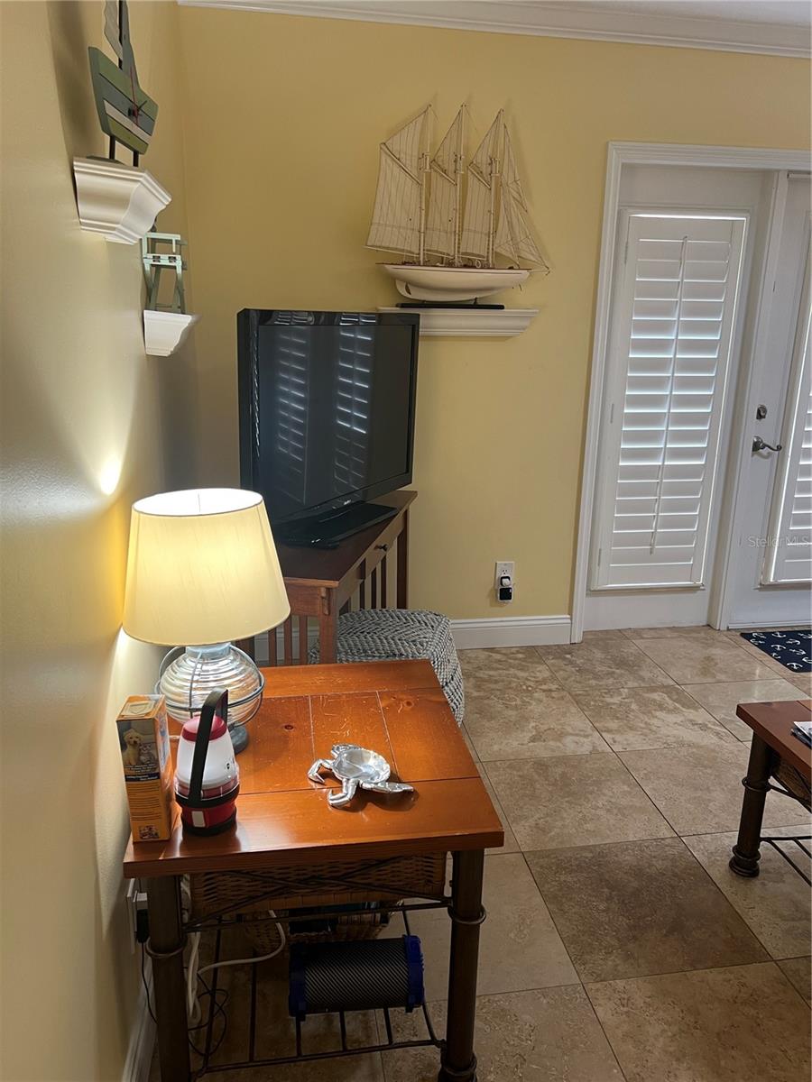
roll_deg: -0.7
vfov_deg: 67.3
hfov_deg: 53.1
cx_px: 406
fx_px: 813
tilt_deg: -16.6
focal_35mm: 26
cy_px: 541
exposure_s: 1/60
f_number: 1.5
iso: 100
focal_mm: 5.7
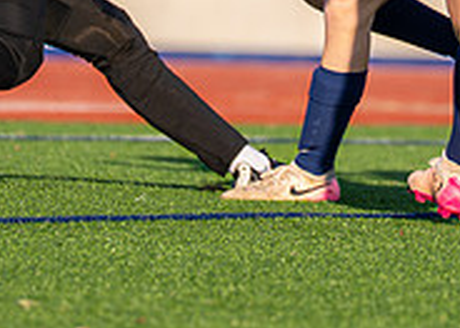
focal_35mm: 1199
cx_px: 439
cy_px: -180
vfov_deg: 1.2
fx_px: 15647
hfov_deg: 1.7
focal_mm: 200
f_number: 2.8
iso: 200
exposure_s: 1/2500
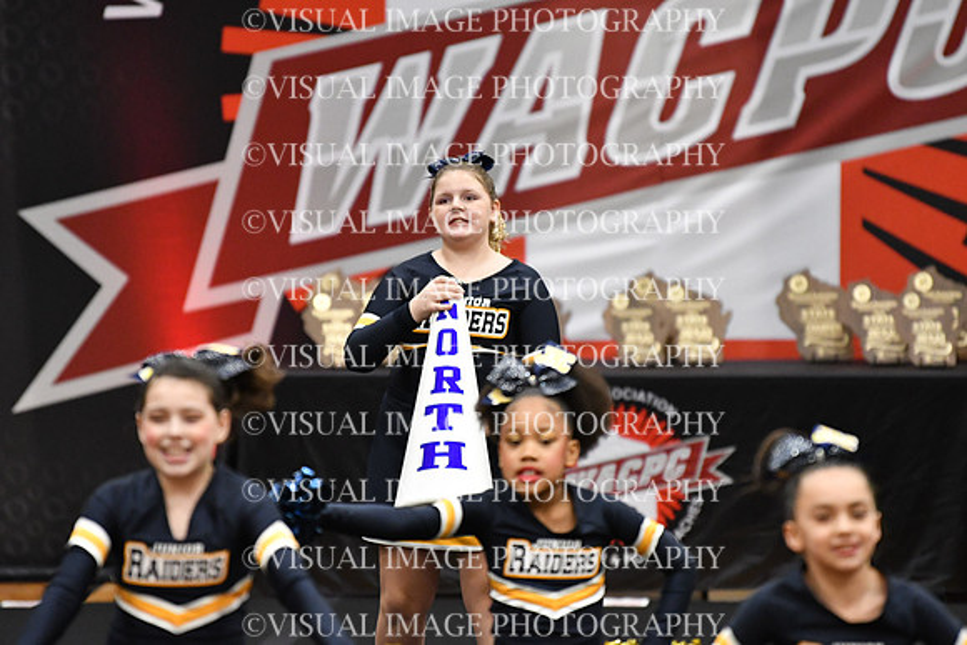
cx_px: 484
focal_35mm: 300
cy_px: 322
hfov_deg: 6.9
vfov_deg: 4.6
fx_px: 8060
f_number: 2.8
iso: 5000
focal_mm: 200
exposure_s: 1/800
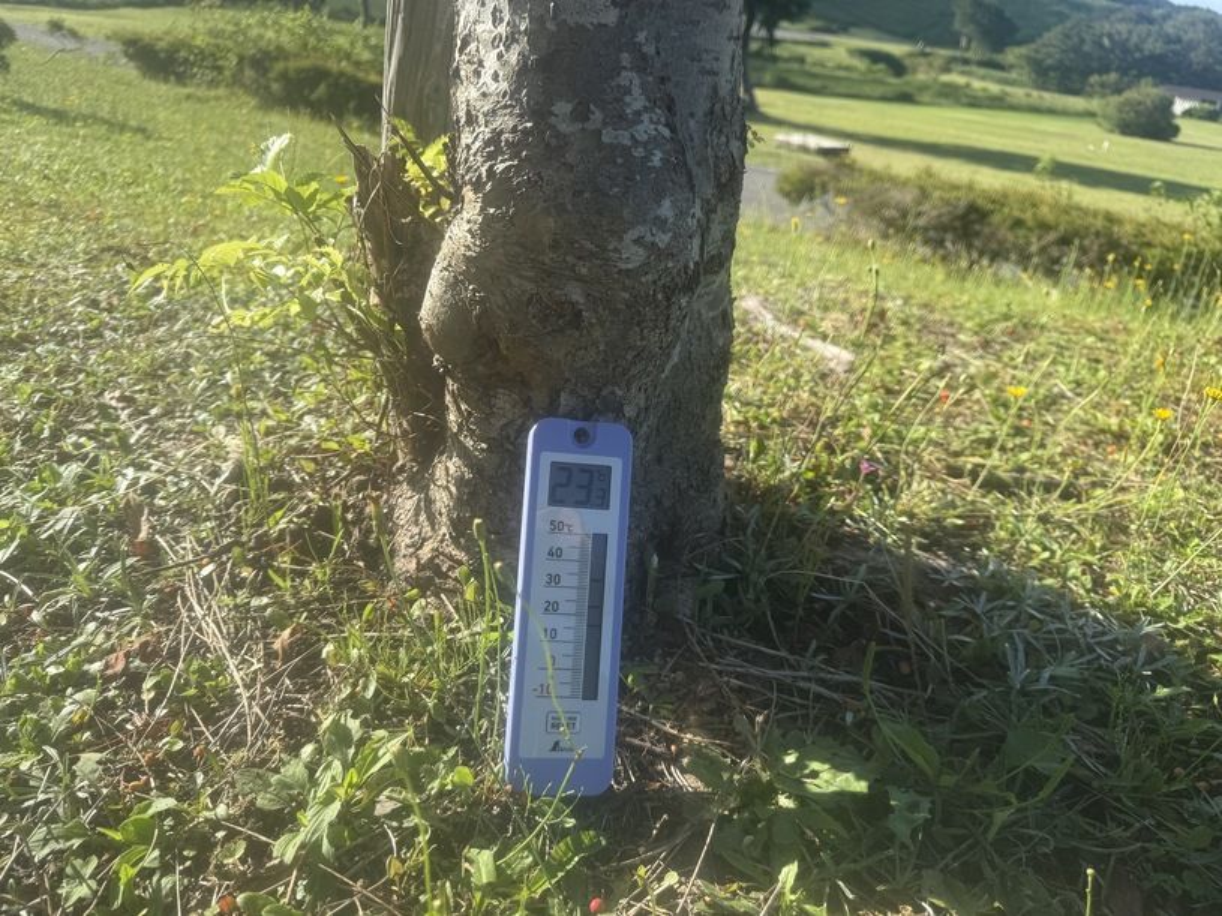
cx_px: 611
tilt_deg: -28.4
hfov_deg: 71.6
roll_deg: -7.1
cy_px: 458
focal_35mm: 24
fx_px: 847
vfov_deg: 56.8
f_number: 1.78
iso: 80
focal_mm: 6.76
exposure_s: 1/1855
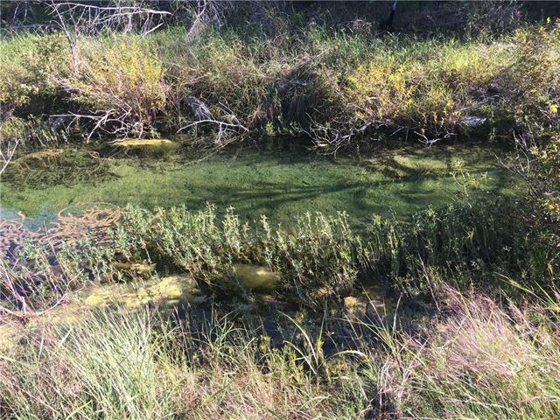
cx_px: 280
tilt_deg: -24.3
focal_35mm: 29
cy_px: 210
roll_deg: +0.2
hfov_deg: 61.7
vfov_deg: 48.2
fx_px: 469
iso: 25
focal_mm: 4.15
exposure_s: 1/430
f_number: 2.2
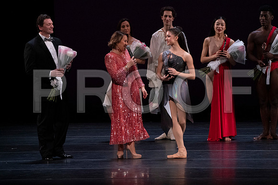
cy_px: 92
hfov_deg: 5.2
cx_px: 139
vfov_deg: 3.4
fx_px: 3089
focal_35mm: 400
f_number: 14
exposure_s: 1/320
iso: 12800
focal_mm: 400
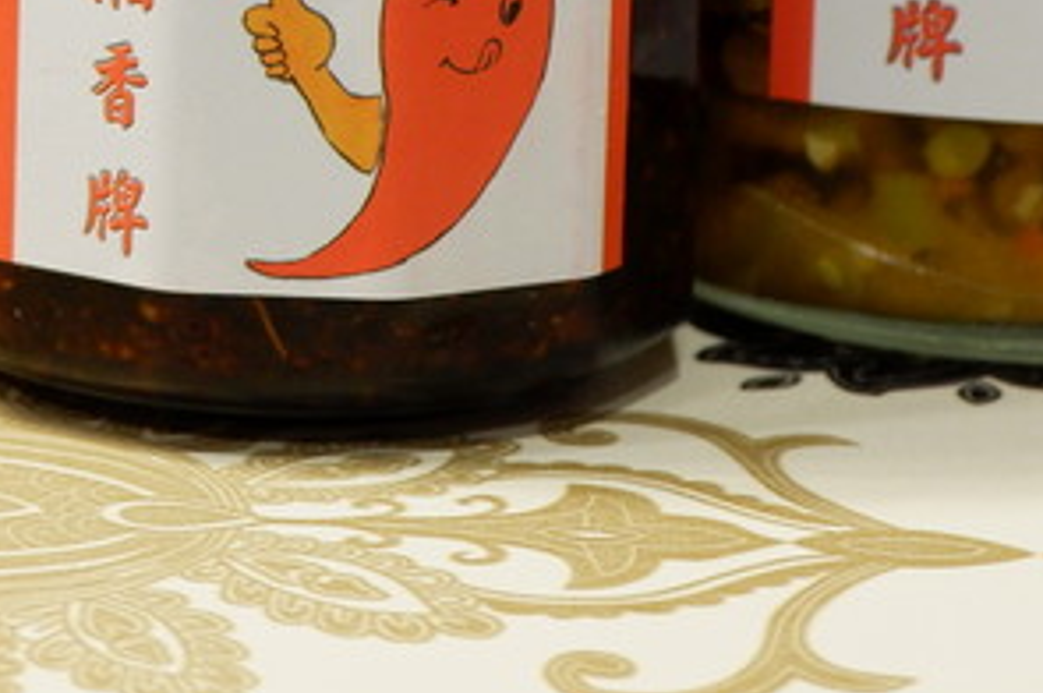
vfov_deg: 9.3
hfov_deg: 14.5
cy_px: -484
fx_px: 4109
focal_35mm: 142
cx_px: 428
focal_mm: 27.1
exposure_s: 1/140
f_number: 4.4
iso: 1250
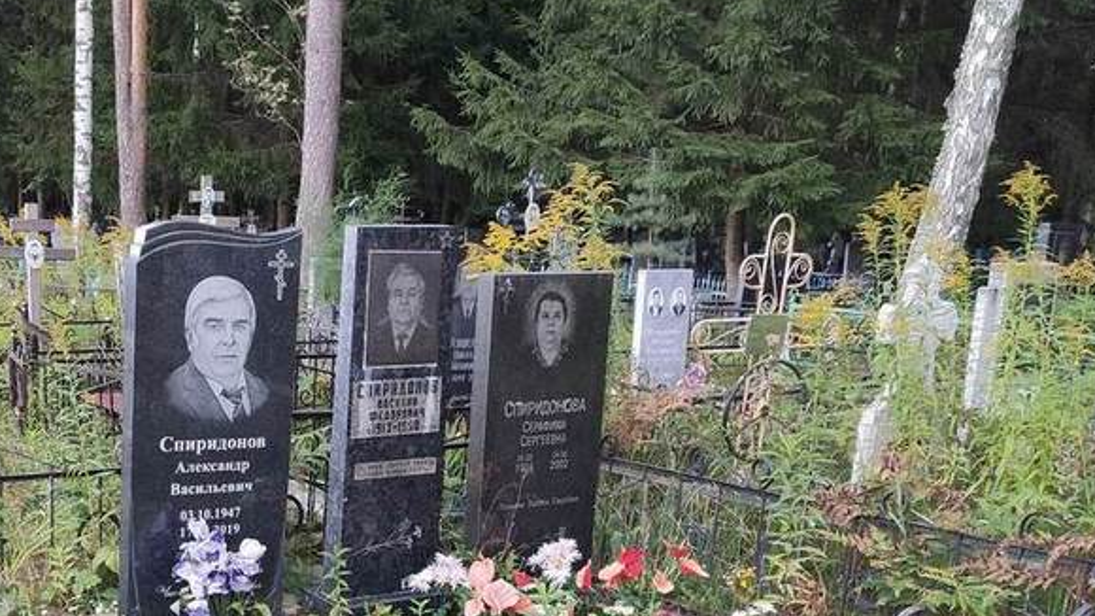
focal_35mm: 50
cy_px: 557
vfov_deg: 23.3
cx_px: 289
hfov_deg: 40.3
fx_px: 1451
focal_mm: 4.77
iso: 265
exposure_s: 1/60
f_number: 1.75
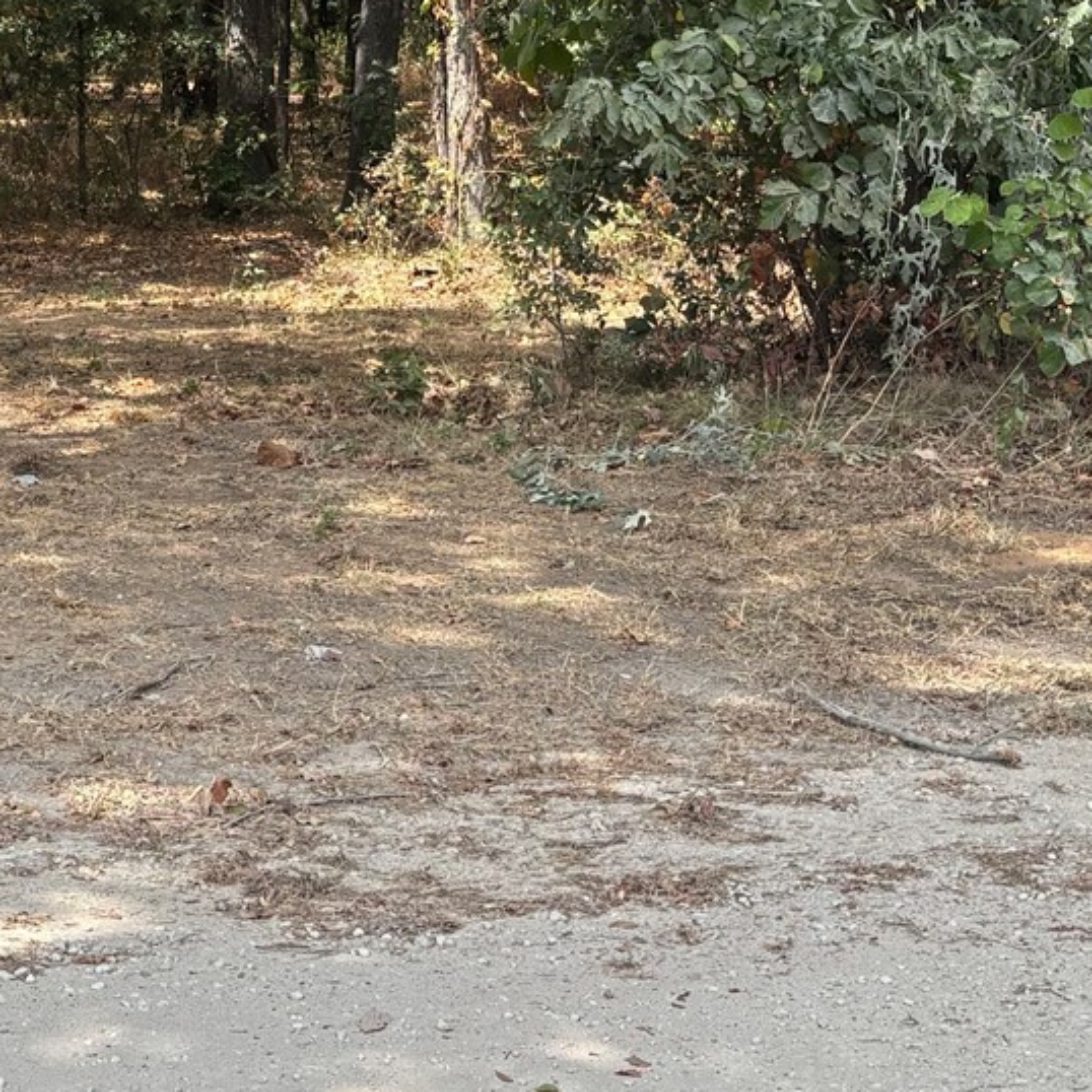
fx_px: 2927
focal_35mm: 82
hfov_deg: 20.3
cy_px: 108
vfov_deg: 20.7
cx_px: -53
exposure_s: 1/1667
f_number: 1.6
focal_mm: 5.96
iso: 50
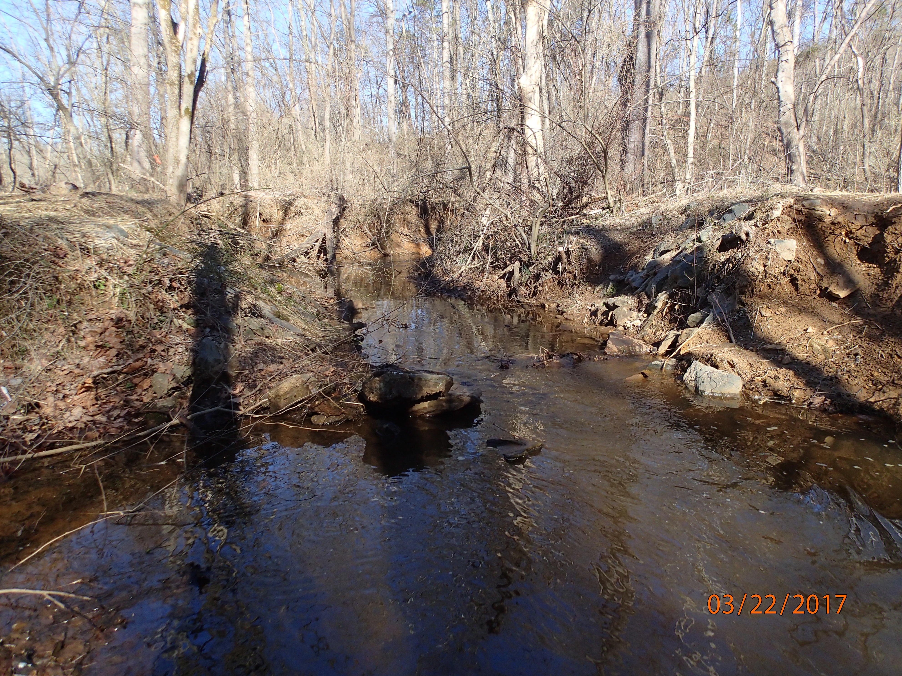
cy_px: 338
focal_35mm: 25
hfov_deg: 69.4
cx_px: 451
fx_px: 651
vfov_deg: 54.9
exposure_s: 1/800
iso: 200
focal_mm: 4.5
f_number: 2.8
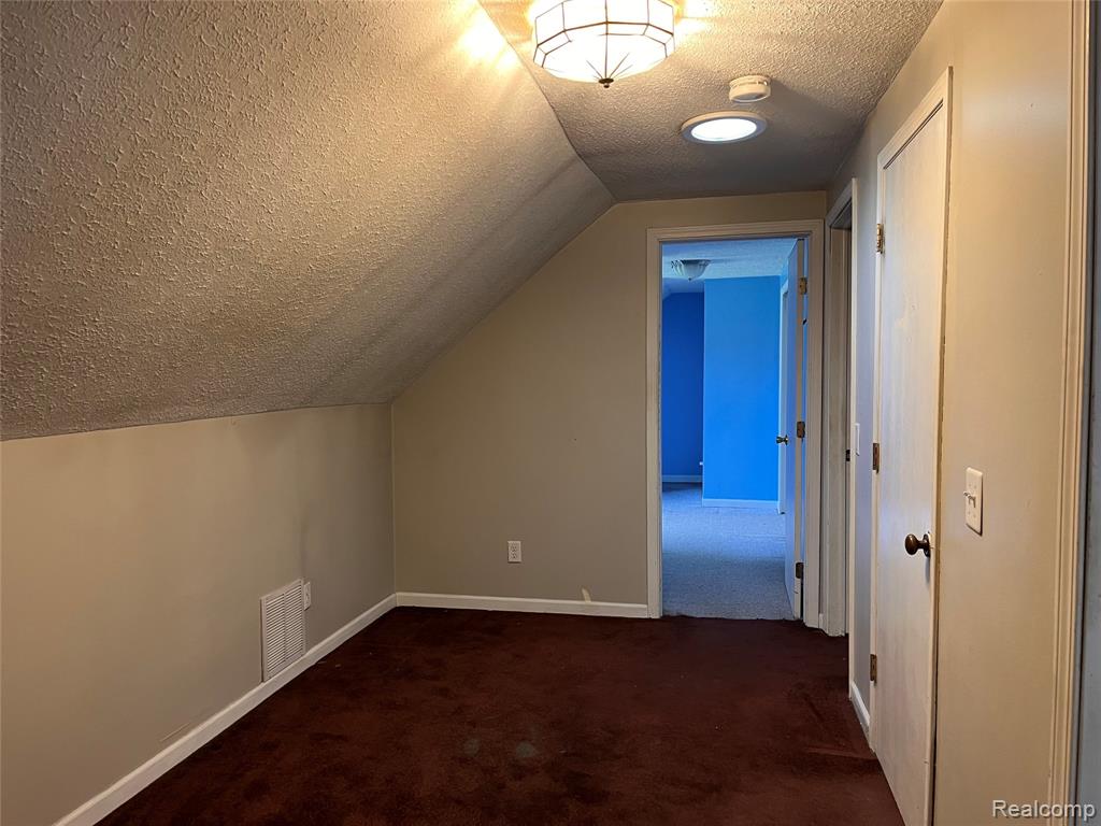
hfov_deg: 67.3
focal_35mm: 26
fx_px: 827
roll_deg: +0.6
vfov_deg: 53.1
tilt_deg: -3.5
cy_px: 413
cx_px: 550
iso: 200
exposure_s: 1/60
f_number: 1.6
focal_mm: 5.1
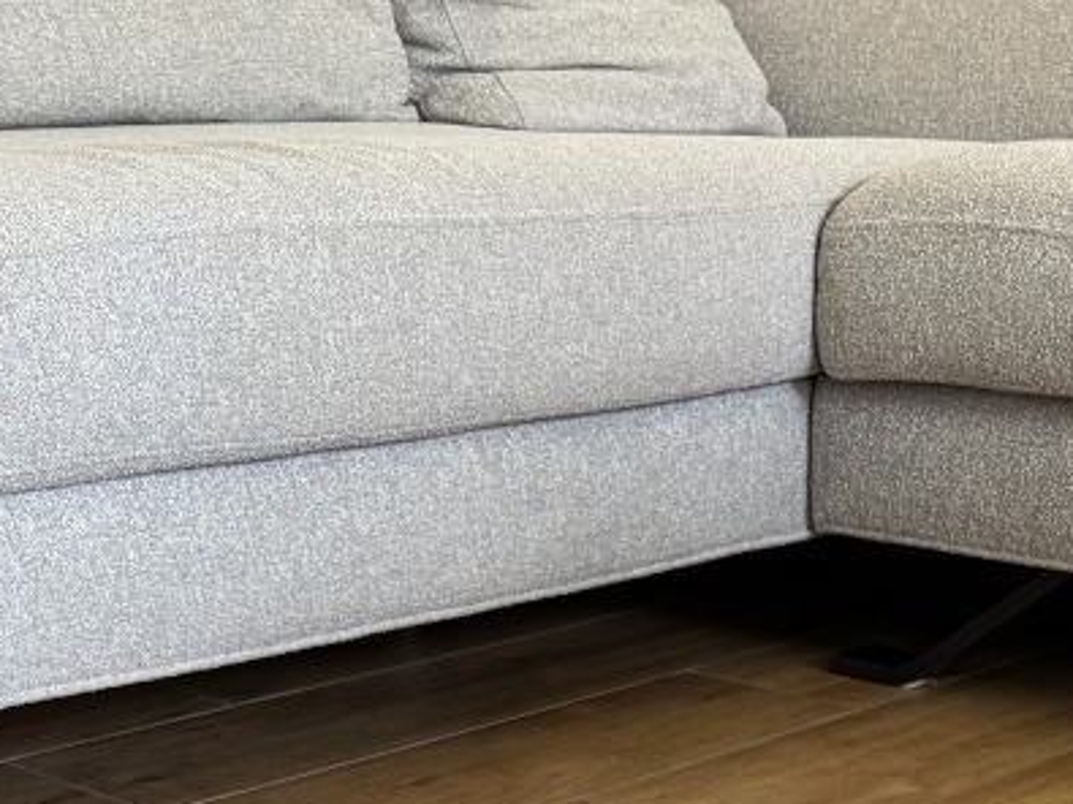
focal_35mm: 73
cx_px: 655
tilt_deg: -24.8
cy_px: 1130
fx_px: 2262
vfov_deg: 18.3
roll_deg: +1.0
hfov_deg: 26.6
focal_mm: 6.76
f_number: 1.78
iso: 250
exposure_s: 1/60
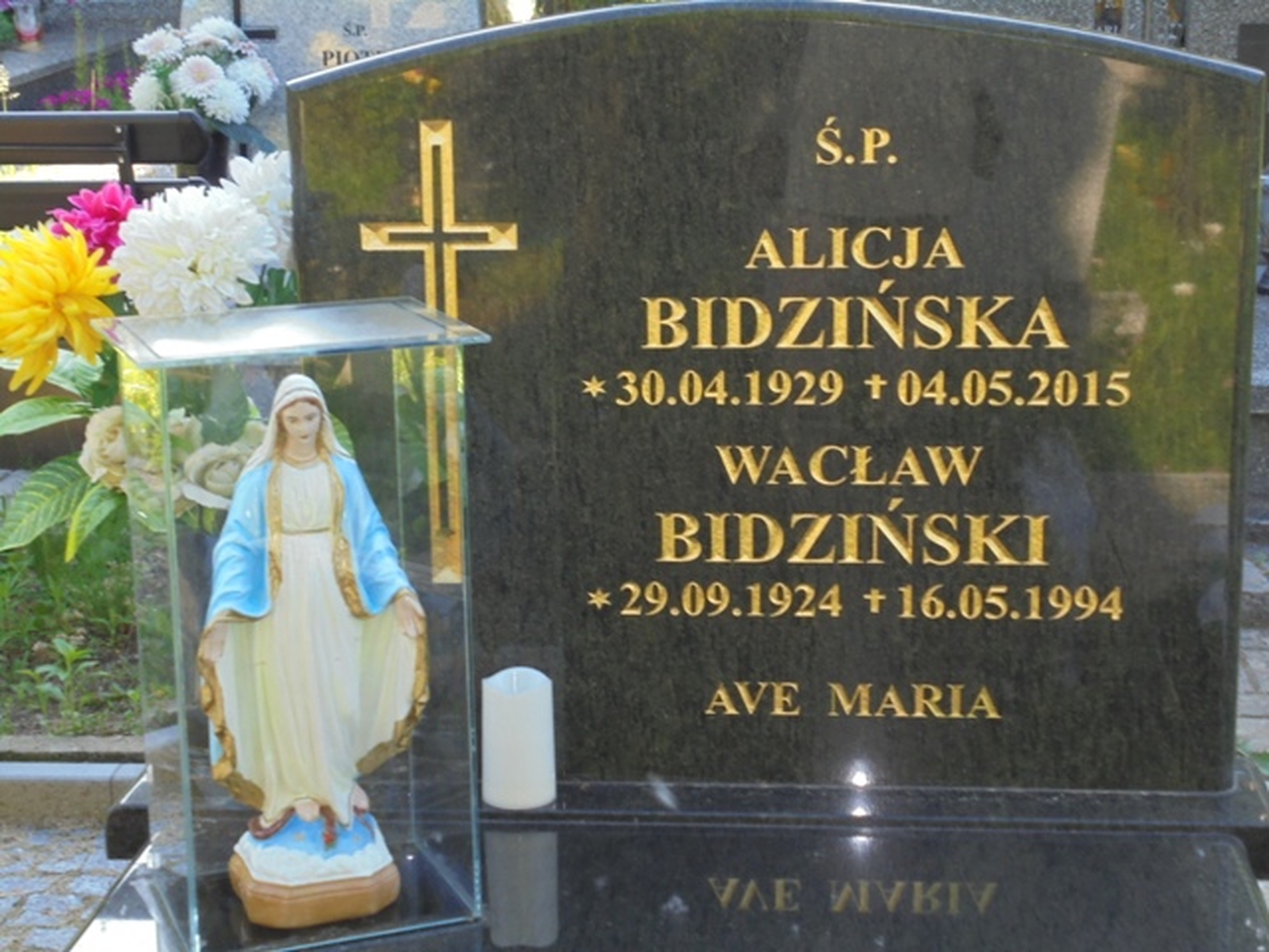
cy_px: 476
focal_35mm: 64
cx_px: 634
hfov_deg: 30.3
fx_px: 2346
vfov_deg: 22.9
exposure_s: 1/60
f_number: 5.6
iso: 160
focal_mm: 11.5
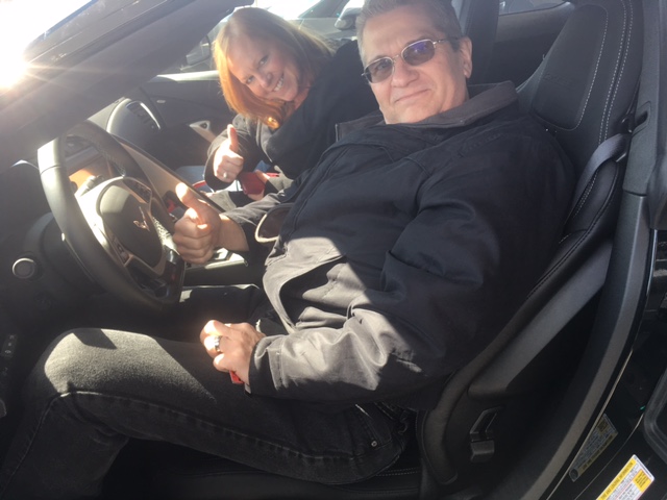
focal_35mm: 29
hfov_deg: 61.7
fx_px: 559
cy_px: 250
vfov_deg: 48.2
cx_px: 334
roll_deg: +1.8
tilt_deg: -27.4
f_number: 2.2
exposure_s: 1/120
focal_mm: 4.15
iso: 32
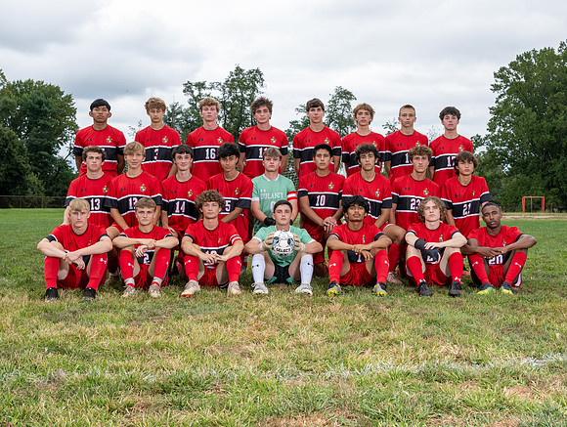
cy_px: 189
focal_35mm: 47
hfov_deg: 40.5
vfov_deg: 31.0
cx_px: 288
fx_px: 768
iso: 250
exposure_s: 1/250
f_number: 7.1
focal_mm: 34
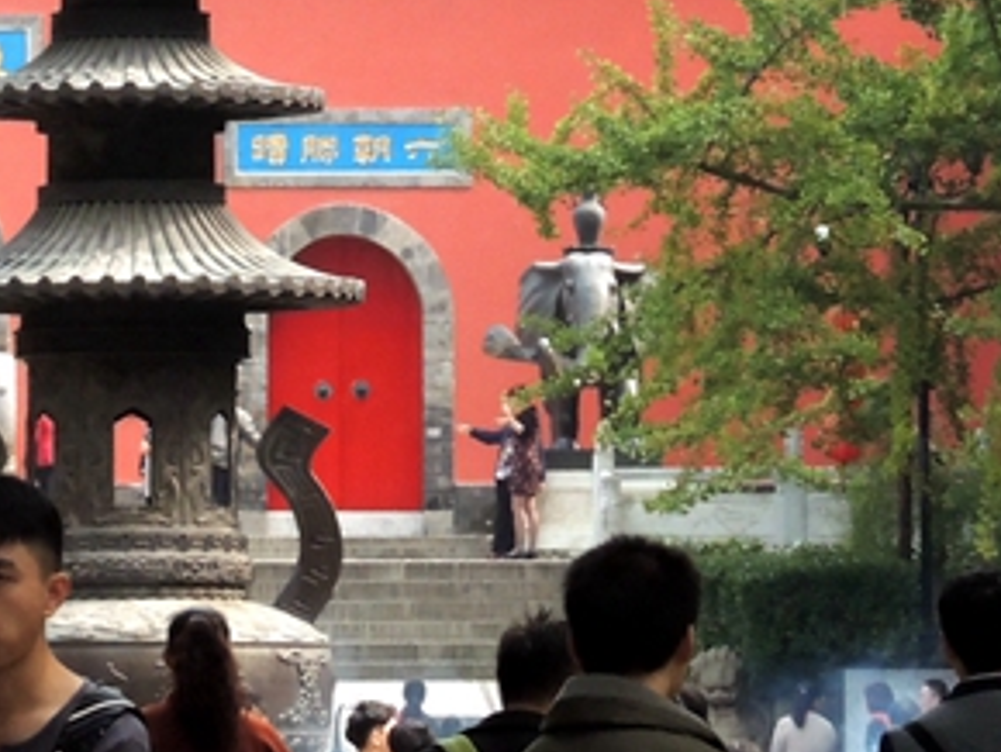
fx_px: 14760
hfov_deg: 3.9
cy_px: 62
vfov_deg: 2.9
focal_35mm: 510
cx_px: -273
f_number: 8
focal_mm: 33
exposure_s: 1/250
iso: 400
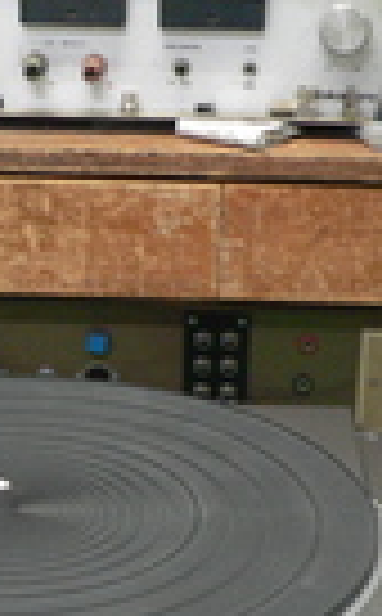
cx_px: 112
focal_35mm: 106
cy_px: 587
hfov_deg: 12.3
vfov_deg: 19.2
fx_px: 1775
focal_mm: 6
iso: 200
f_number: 2.8
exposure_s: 1/13
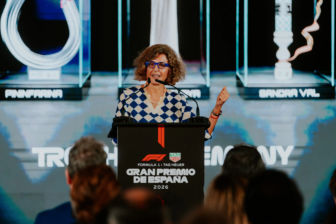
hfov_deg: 10.0
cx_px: 169
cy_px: 110
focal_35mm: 206
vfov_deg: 6.7
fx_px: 1923
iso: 2500
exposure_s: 1/320
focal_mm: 200
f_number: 2.8
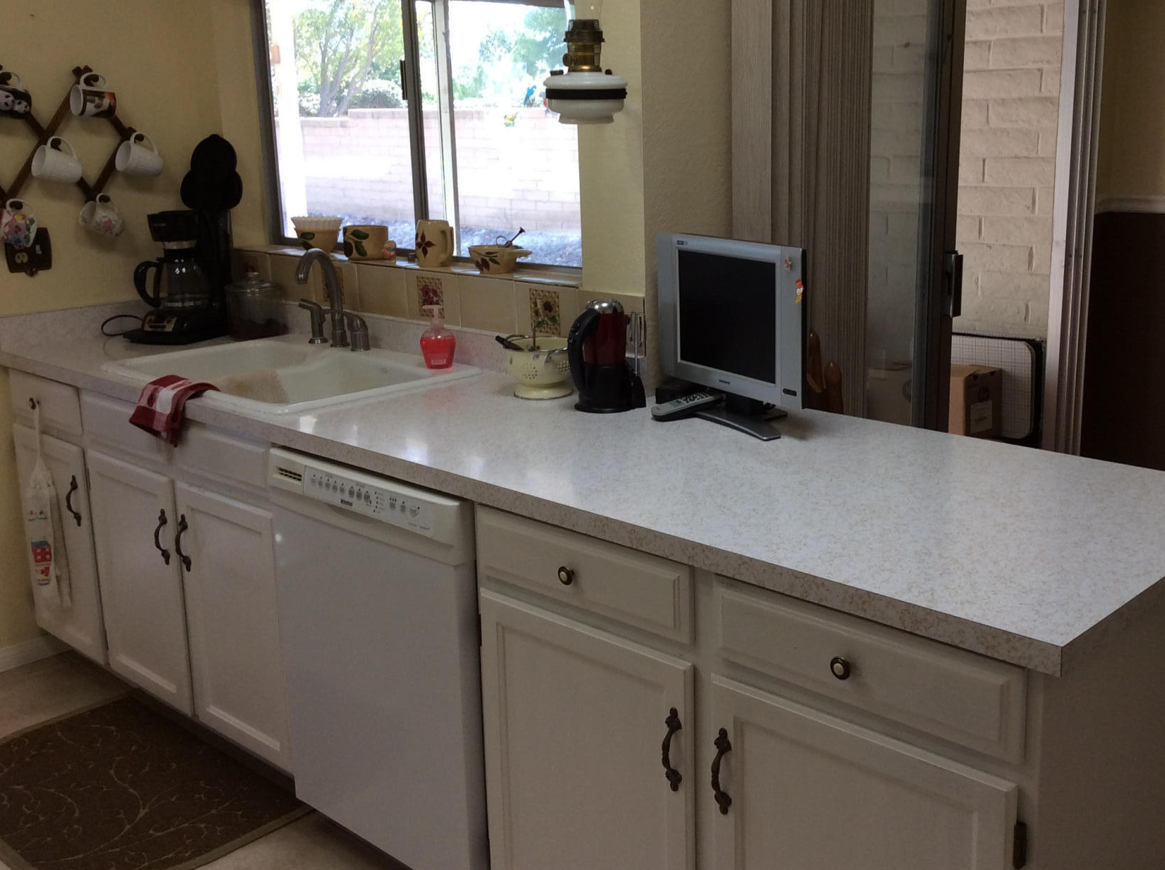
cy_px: 385
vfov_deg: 35.8
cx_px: 680
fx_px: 1344
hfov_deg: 46.7
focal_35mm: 40
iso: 40
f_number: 2.4
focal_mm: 3.3
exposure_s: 1/60
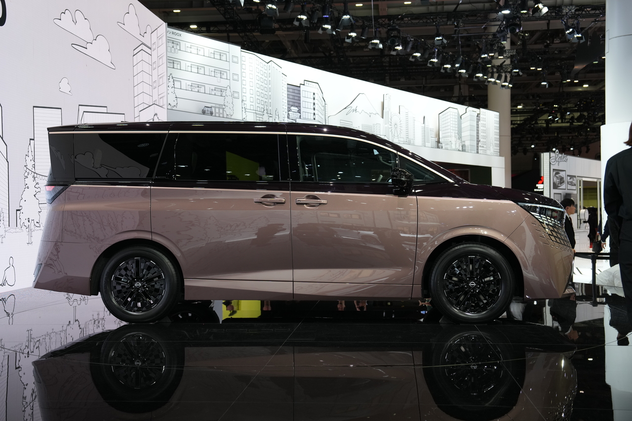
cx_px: 316
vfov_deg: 29.9
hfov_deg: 43.6
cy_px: 210
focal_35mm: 45
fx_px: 790
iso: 640
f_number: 4
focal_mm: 45
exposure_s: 1/50
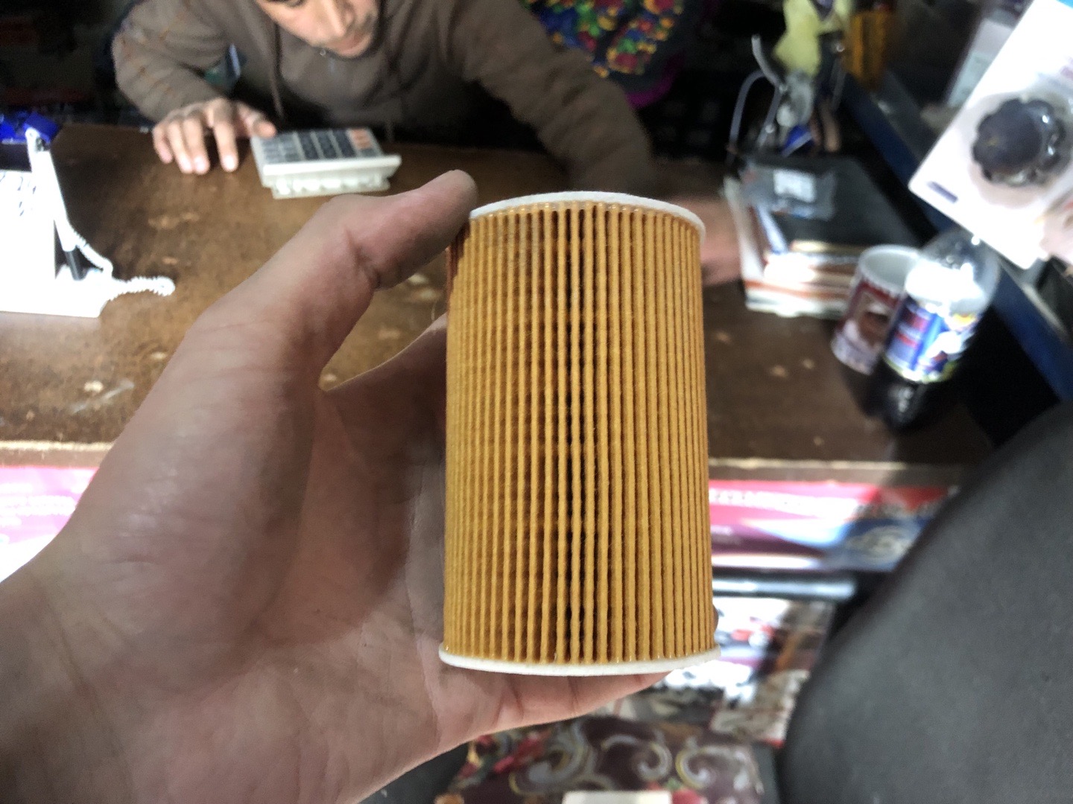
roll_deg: -7.1
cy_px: 402
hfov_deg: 63.4
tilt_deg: -39.7
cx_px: 536
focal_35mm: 28
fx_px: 868
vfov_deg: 49.7
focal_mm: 4
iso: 500
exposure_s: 1/30
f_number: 1.8
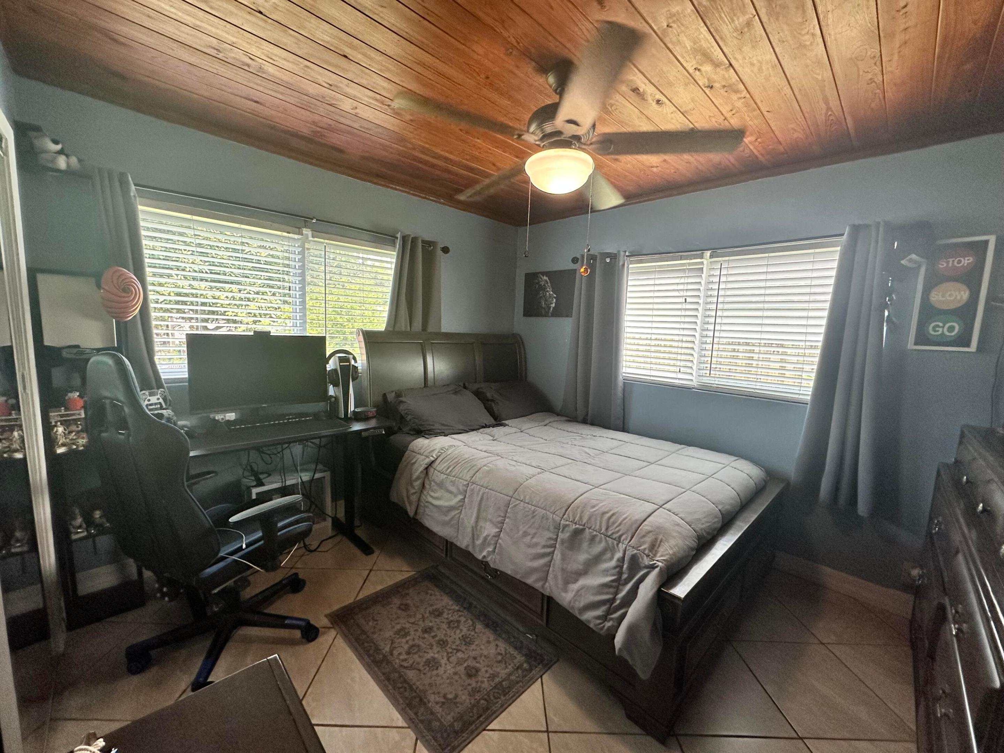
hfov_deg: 102.1
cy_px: 376
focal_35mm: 14
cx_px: 502
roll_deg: -2.0
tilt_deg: -7.3
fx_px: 406
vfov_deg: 85.7
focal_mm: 2.22
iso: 200
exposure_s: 1/120
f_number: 2.2
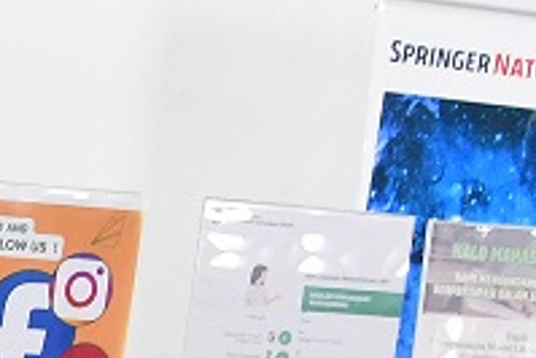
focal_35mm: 189
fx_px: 2816
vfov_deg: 7.1
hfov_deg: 9.2
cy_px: 622
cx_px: -932
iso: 1000
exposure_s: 1/30
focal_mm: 18
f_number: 3.5
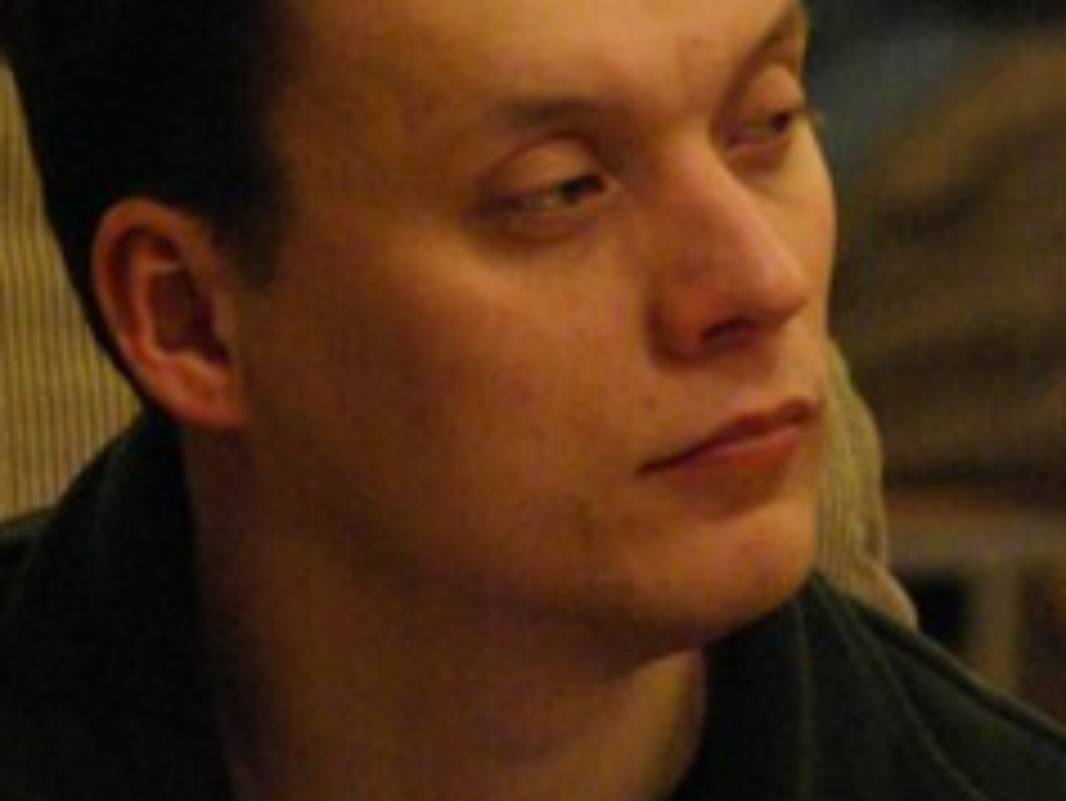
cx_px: 661
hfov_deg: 2.0
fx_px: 30164
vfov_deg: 1.5
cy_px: 225
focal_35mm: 979
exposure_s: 1/20
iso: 1600
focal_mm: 230
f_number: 5.6
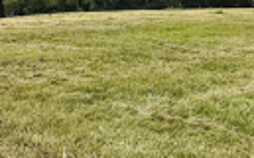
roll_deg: +0.6
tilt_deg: +0.1
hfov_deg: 26.8
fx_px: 532
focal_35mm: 77
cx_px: 109
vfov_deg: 16.1
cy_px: -36
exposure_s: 1/596
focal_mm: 2.22
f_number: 2.2
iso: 50
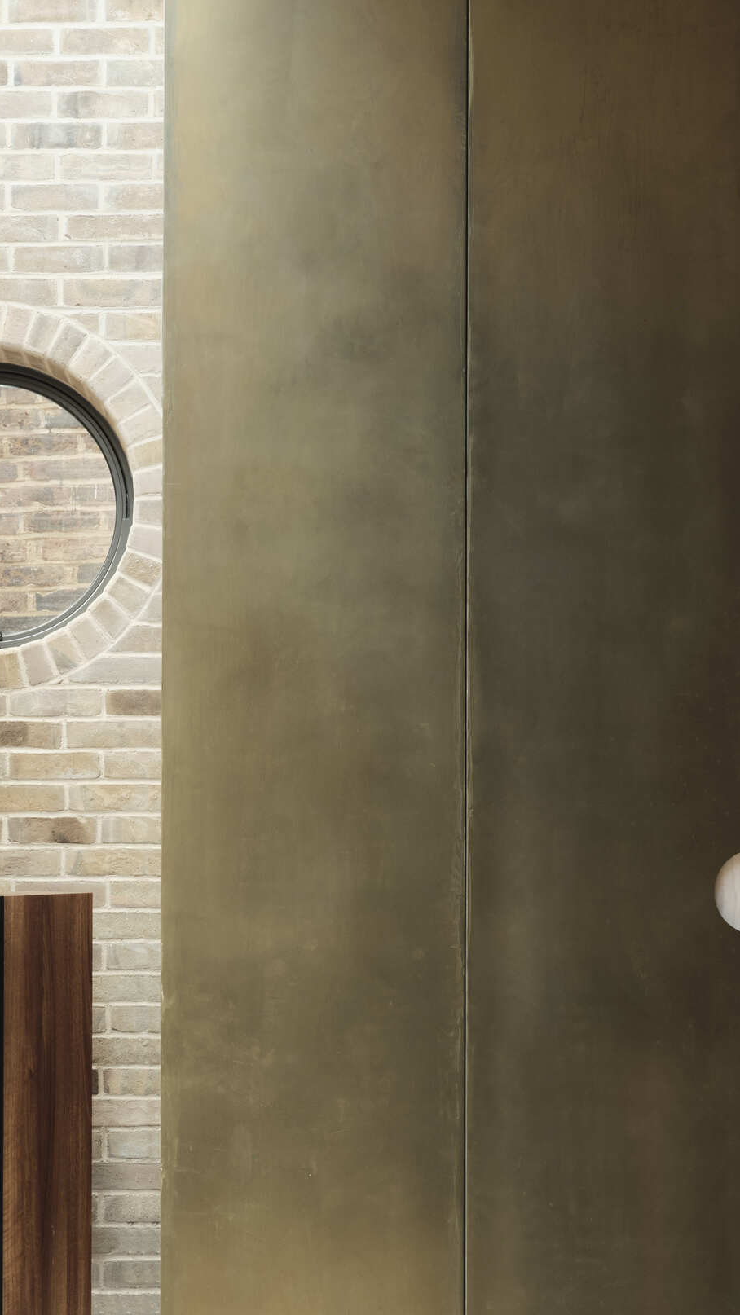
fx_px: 1883
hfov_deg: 22.1
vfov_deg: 38.2
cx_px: 207
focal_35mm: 54
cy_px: 844
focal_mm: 38.2
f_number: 22
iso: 200
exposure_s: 1/1.41
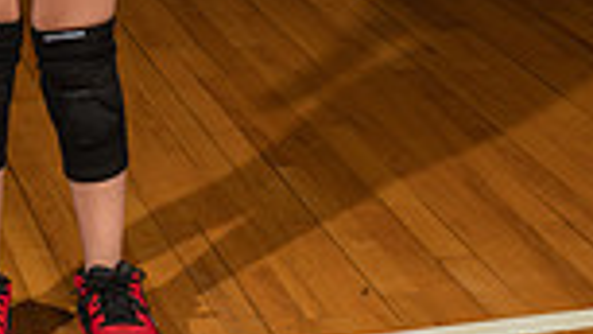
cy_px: -233
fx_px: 2122
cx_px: 33
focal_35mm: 135
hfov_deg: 15.7
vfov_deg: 8.7
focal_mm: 44
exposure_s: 1/160
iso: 160
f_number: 8
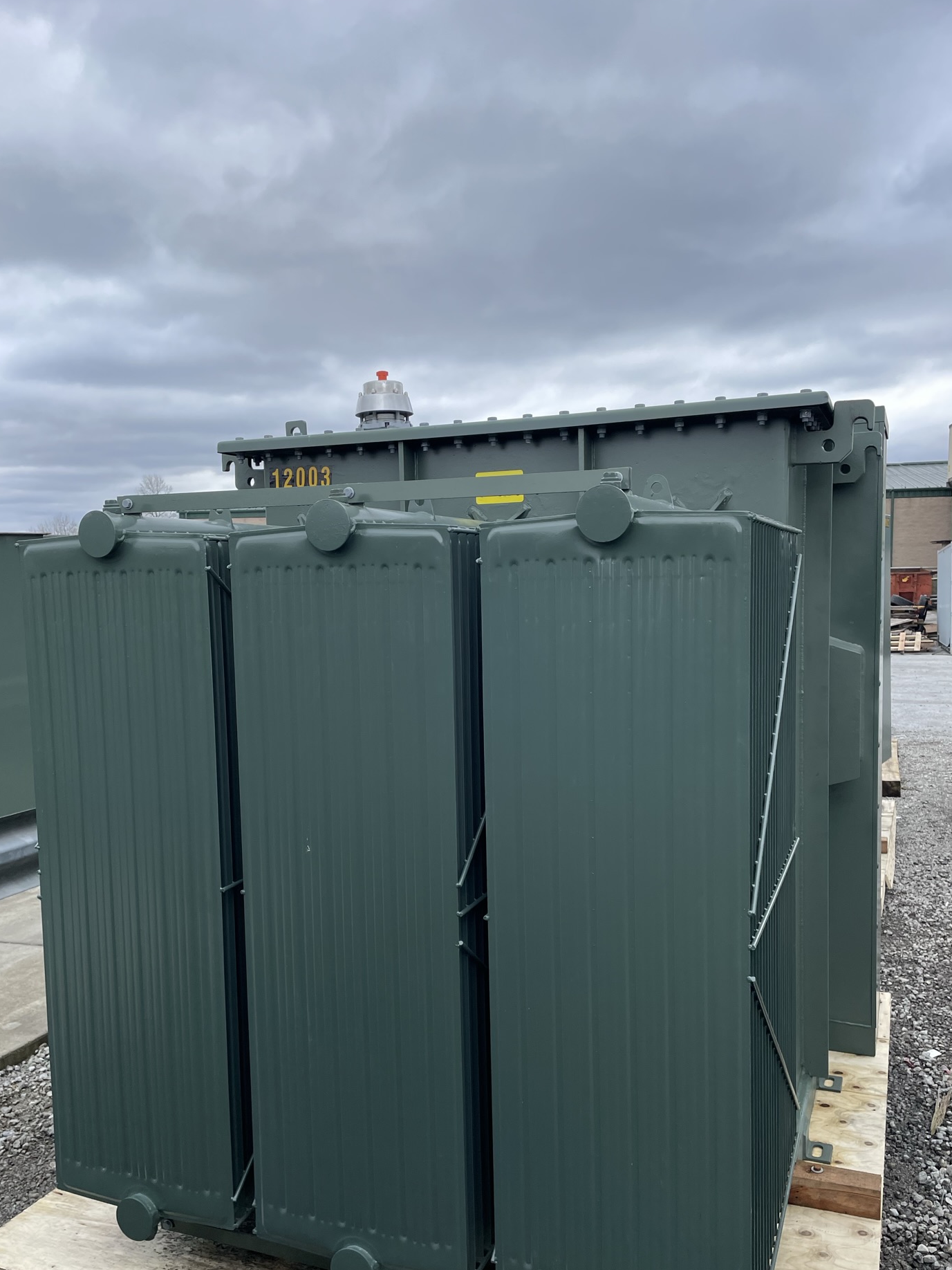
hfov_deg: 48.2
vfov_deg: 61.6
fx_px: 1063
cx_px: 478
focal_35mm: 29
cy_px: 687
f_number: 1.6
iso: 32
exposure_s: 1/1082
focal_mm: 4.2
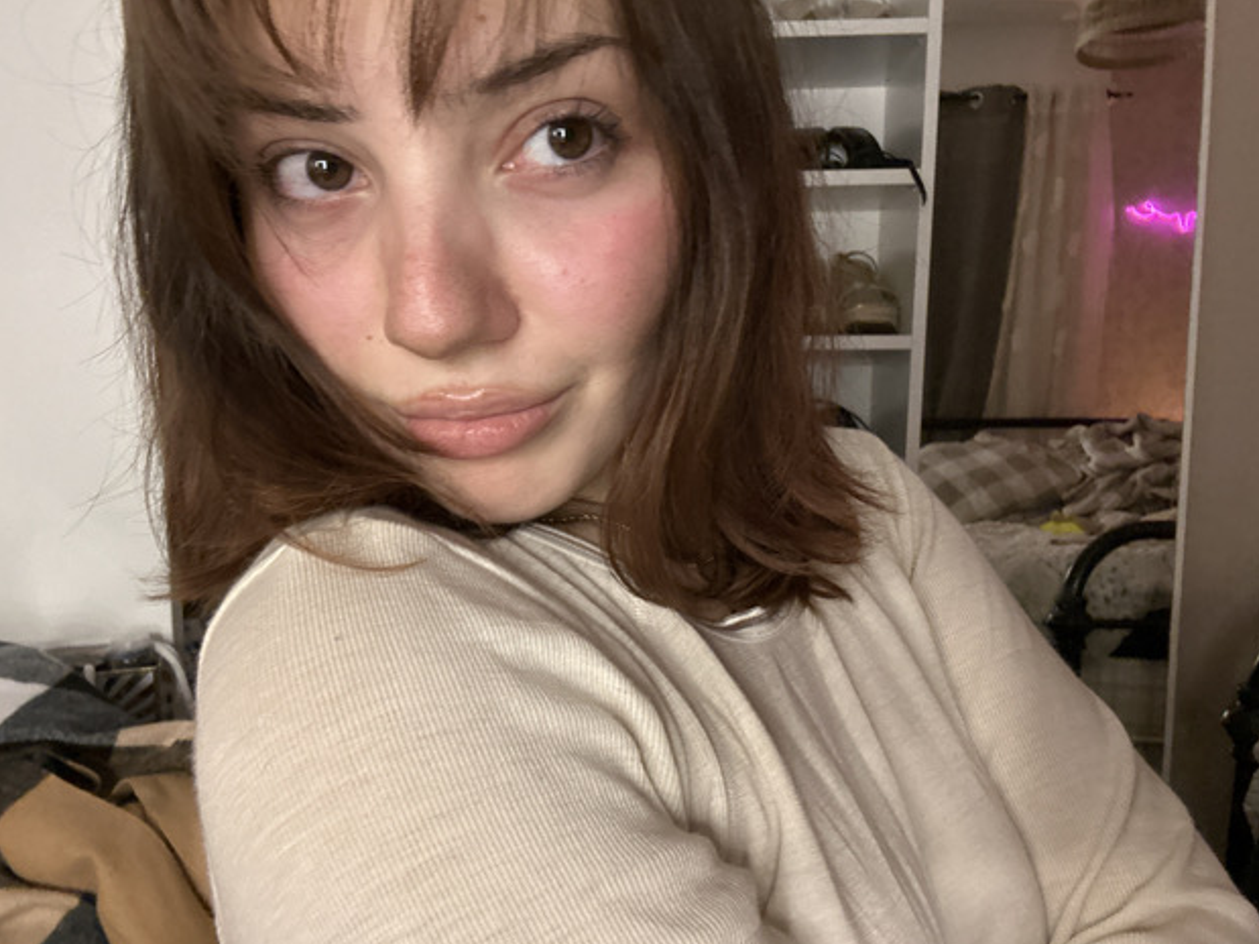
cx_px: 580
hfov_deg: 67.2
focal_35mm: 26
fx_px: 945
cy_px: 483
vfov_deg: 53.0
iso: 400
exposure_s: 1/25
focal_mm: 2.69
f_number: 1.9
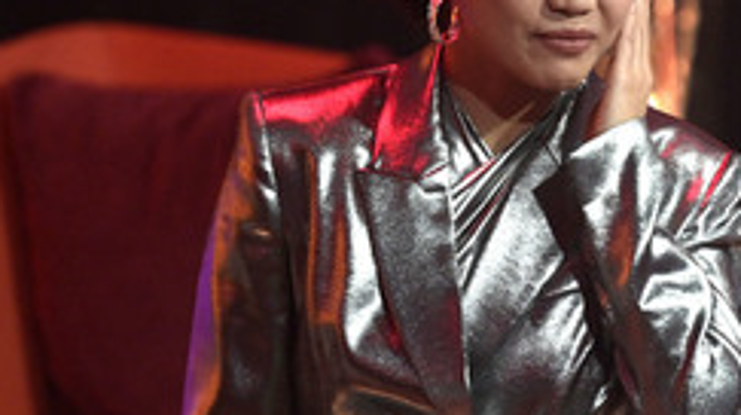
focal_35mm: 545
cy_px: 131
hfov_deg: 4.0
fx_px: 10695
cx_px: 654
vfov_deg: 2.2
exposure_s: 1/320
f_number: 4
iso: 4000
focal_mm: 280
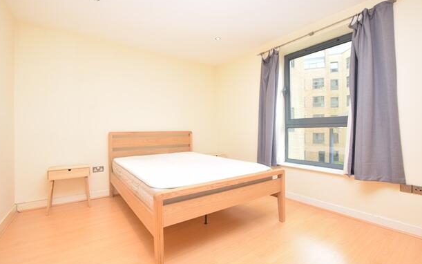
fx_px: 184
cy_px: 133
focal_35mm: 16
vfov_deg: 71.3
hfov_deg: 97.8
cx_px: 211
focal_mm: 10
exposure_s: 1/80
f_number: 4.5
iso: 400
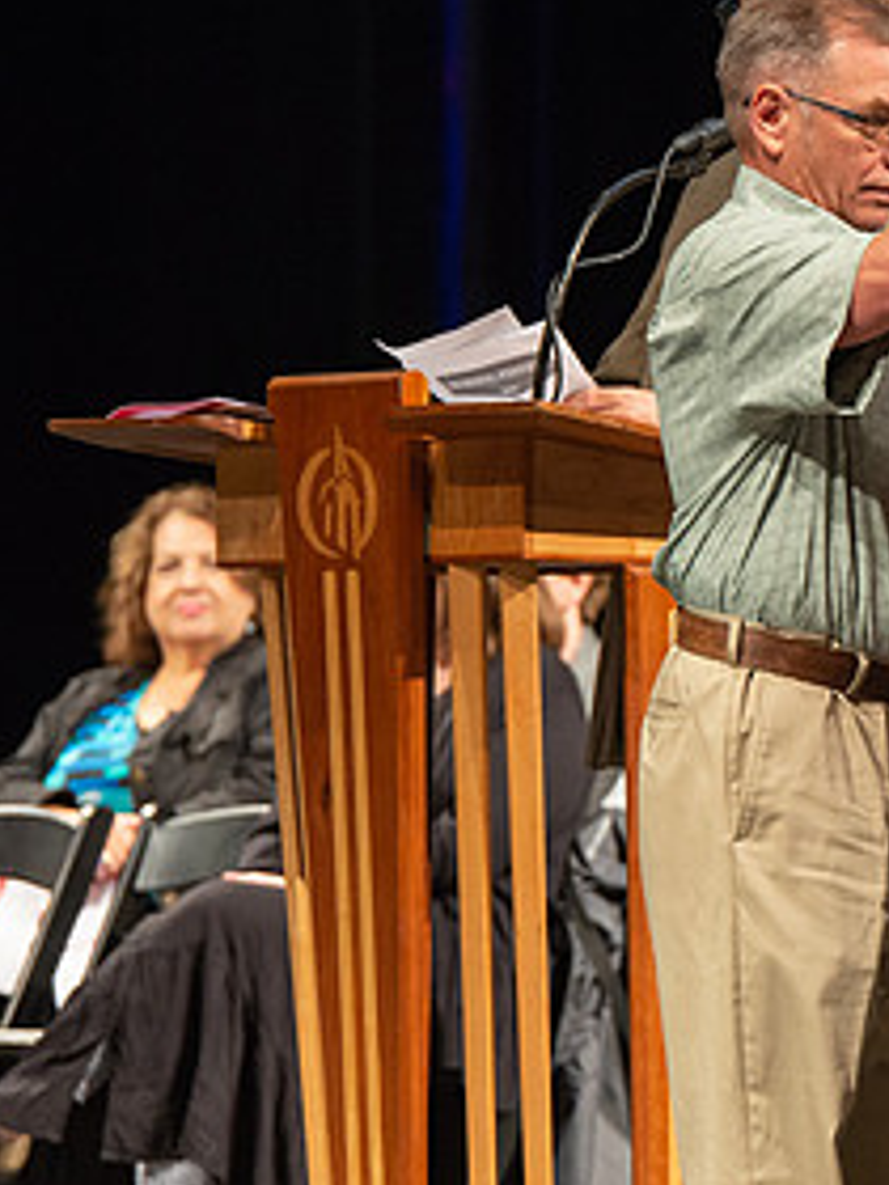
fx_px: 11711
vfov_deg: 5.8
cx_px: 1205
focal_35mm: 342
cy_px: 577
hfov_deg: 4.3
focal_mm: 155
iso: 1600
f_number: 4
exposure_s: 1/100
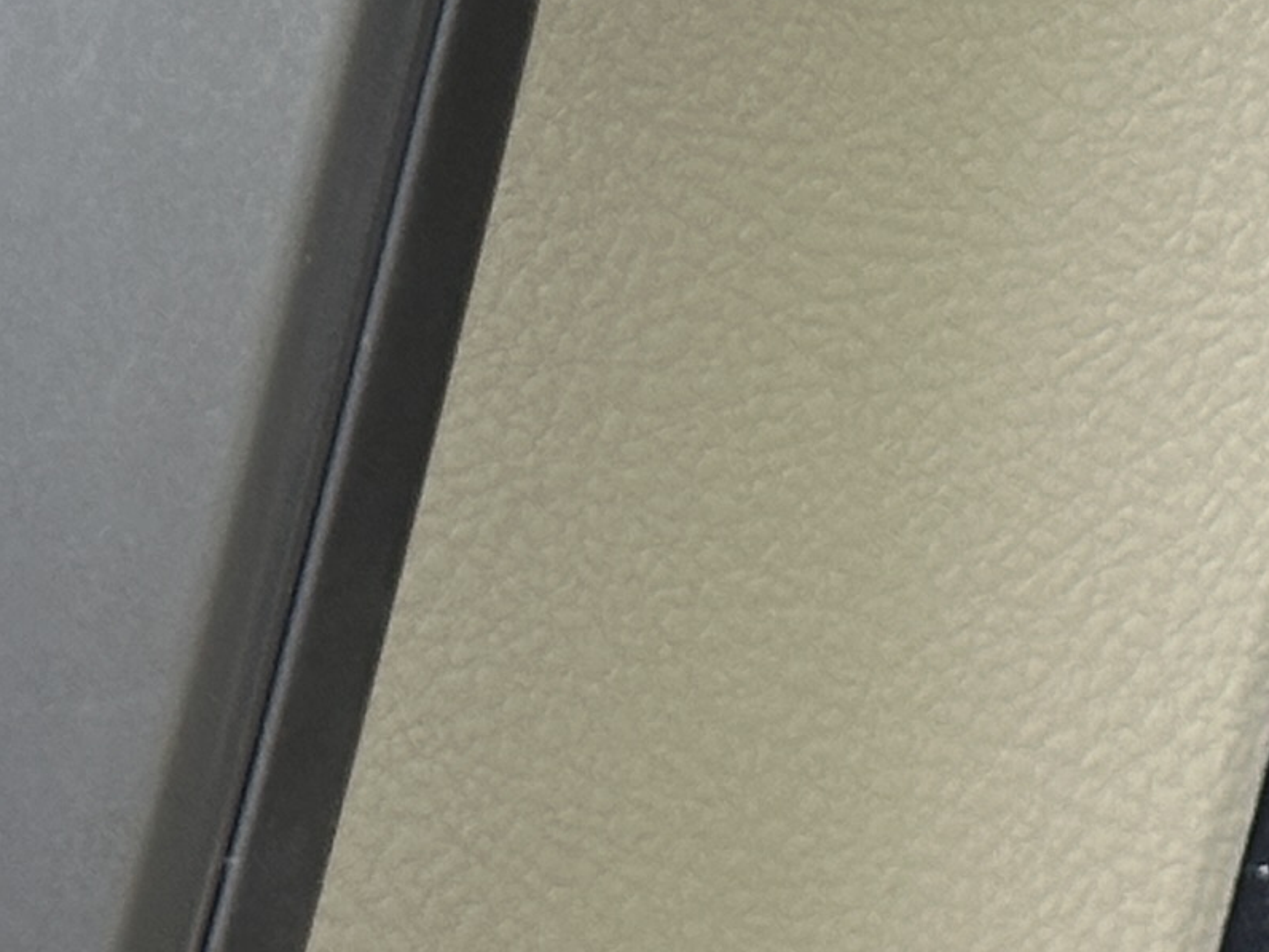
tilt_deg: -23.0
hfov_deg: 7.9
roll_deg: +0.7
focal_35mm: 243
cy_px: -183
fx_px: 8908
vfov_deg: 6.1
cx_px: 2127
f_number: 1.78
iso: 200
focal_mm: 6.86
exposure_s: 1/50
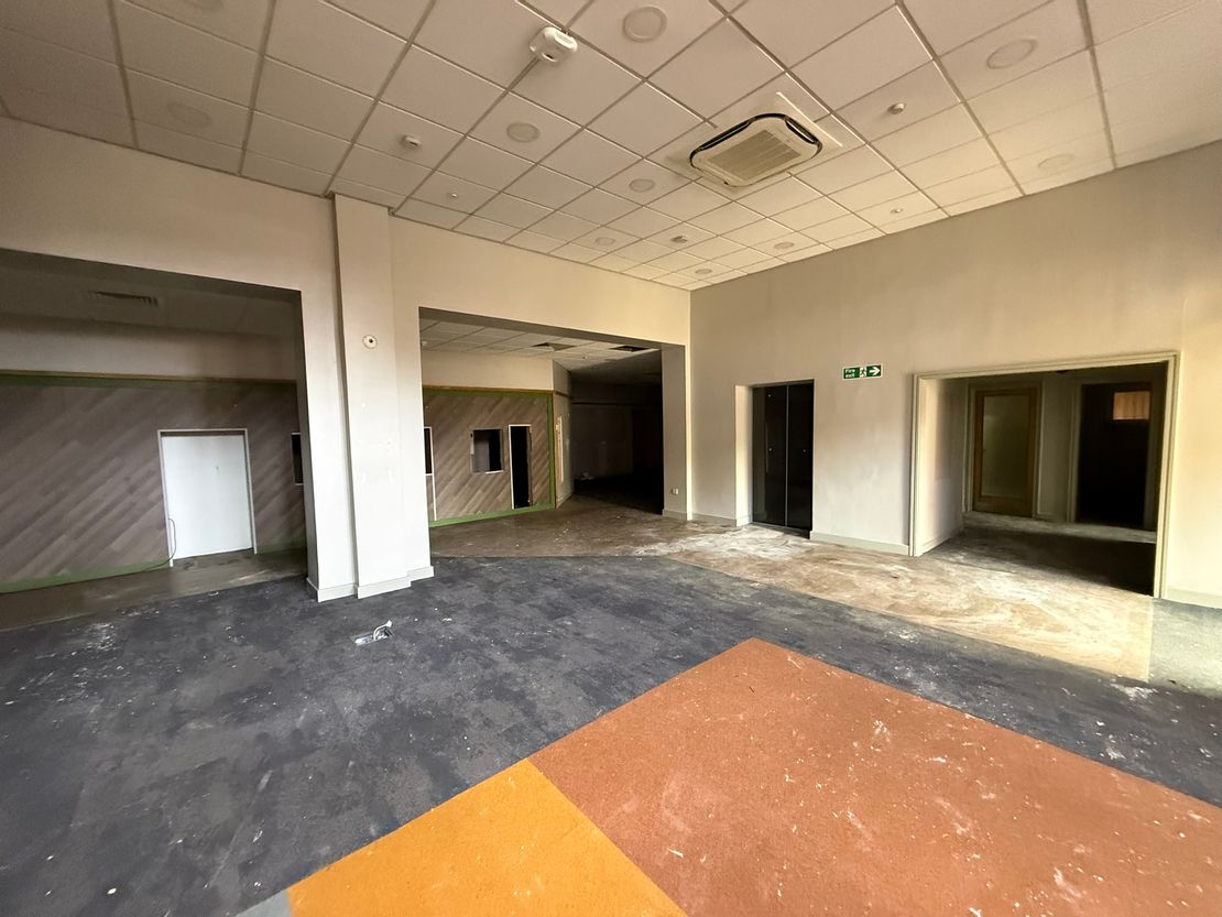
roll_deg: +1.6
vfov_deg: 85.7
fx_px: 494
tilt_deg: -6.3
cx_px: 611
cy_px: 458
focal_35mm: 14
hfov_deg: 102.1
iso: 800
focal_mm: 2.22
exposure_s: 1/60
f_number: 2.2
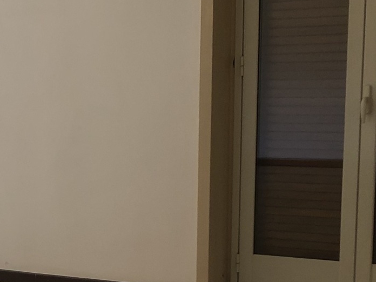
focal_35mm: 103
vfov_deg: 14.2
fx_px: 1119
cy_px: 249
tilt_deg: -9.8
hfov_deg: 17.6
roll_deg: +2.5
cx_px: -143
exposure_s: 1/30
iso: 25
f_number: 1.8
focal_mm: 3.99
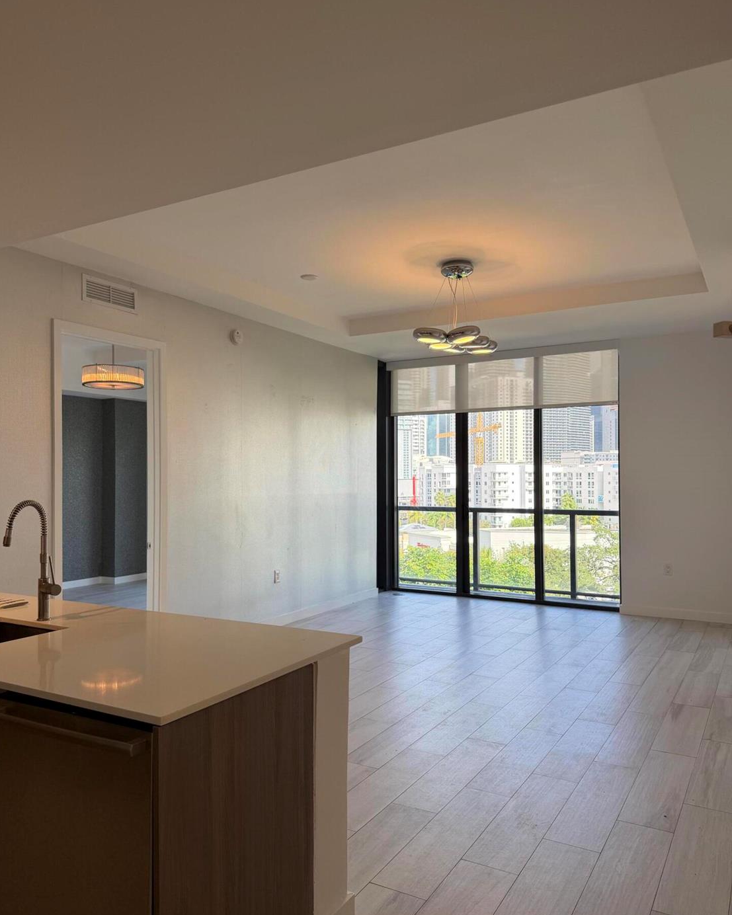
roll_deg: -0.8
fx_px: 704
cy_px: 463
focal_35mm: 26
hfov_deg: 54.9
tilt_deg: +1.0
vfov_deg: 66.0
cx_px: 356
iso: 100
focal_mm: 6.76
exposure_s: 1/341
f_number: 1.78
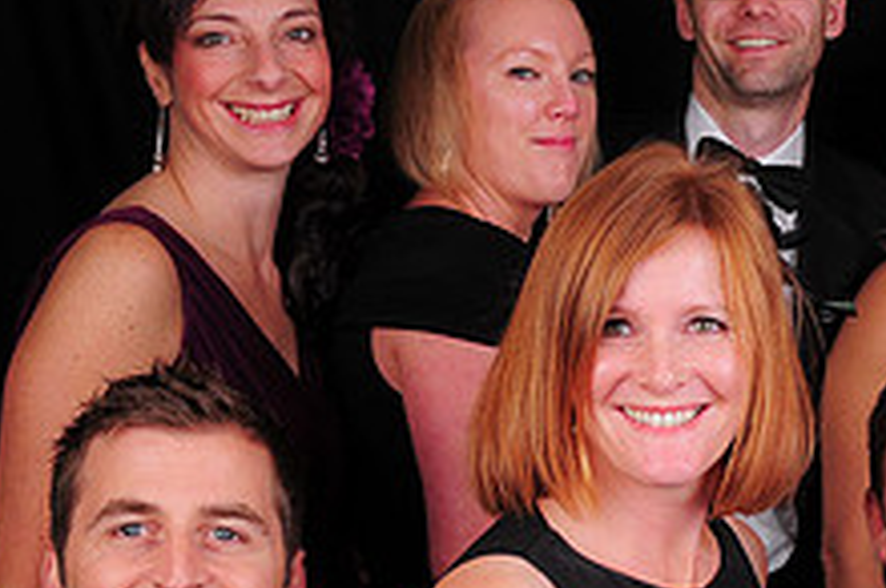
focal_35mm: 87
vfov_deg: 15.5
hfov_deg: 21.8
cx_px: 1043
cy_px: 489
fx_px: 2138
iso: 200
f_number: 8
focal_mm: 22
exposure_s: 1/125
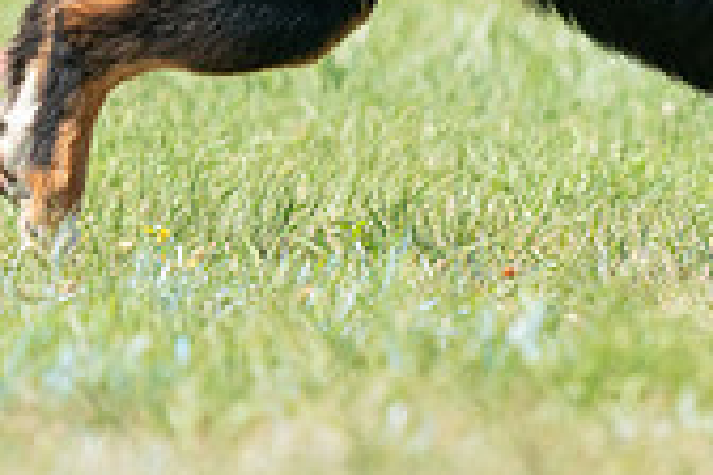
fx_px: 25884
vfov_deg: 1.1
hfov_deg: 1.6
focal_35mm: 1307
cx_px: 721
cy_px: -261
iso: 1600
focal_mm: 379
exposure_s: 1/4000
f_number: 6.3
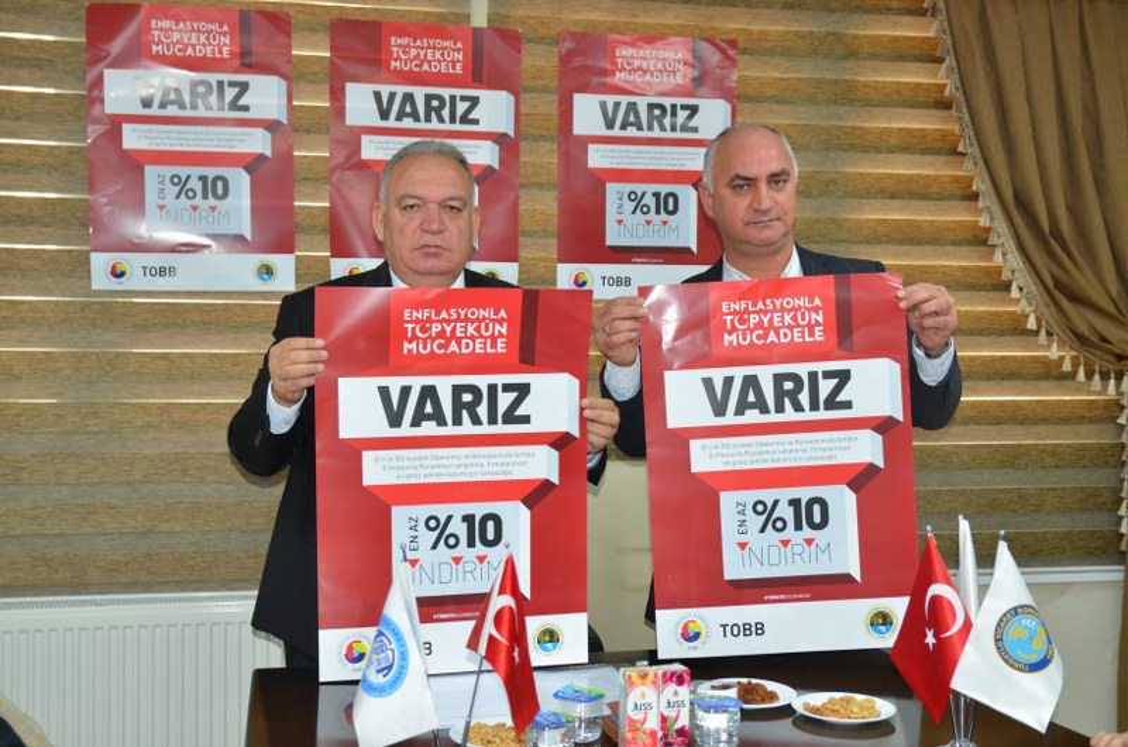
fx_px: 1501
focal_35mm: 48
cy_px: 374
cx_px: 564
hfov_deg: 41.2
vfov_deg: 28.0
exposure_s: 1/60
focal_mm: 32
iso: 400
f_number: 4
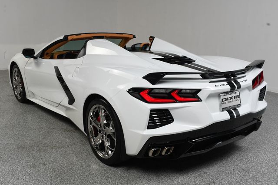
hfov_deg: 49.6
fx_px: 301
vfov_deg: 34.2
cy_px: 92
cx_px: 139
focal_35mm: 39
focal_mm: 26
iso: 100
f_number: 13
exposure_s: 1/160
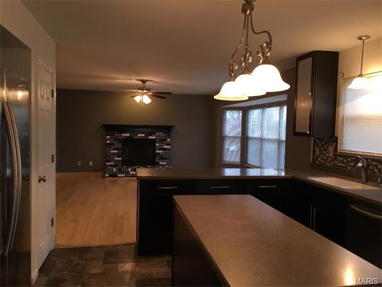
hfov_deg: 61.7
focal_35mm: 29
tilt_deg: -2.1
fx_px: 320
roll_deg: -2.1
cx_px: 191
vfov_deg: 48.2
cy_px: 144
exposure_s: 1/30
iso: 50
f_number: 2.2
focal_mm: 4.15
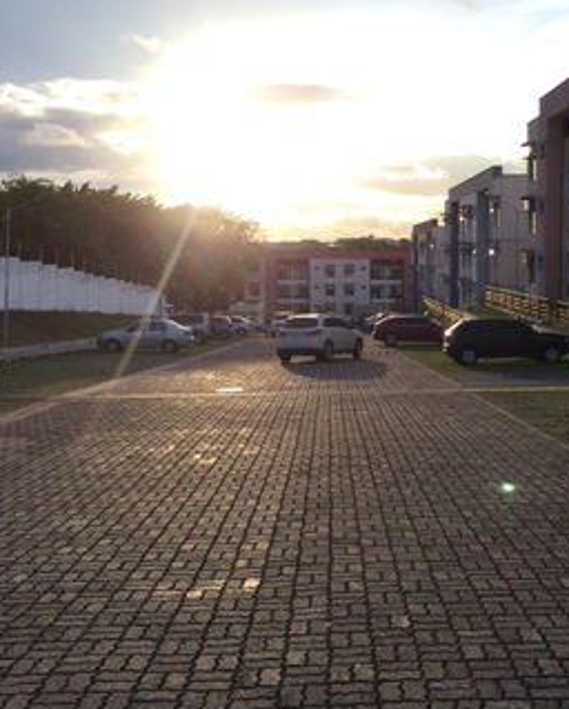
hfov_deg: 34.1
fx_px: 924
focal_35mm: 44
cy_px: 324
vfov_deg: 41.9
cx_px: 351
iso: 100
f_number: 2.2
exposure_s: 1/2283
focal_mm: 4.12
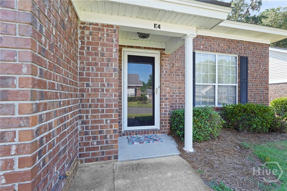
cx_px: 144
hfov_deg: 96.7
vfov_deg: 73.7
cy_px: 96
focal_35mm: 16
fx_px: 128
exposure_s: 1/30
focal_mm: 16
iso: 320
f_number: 9
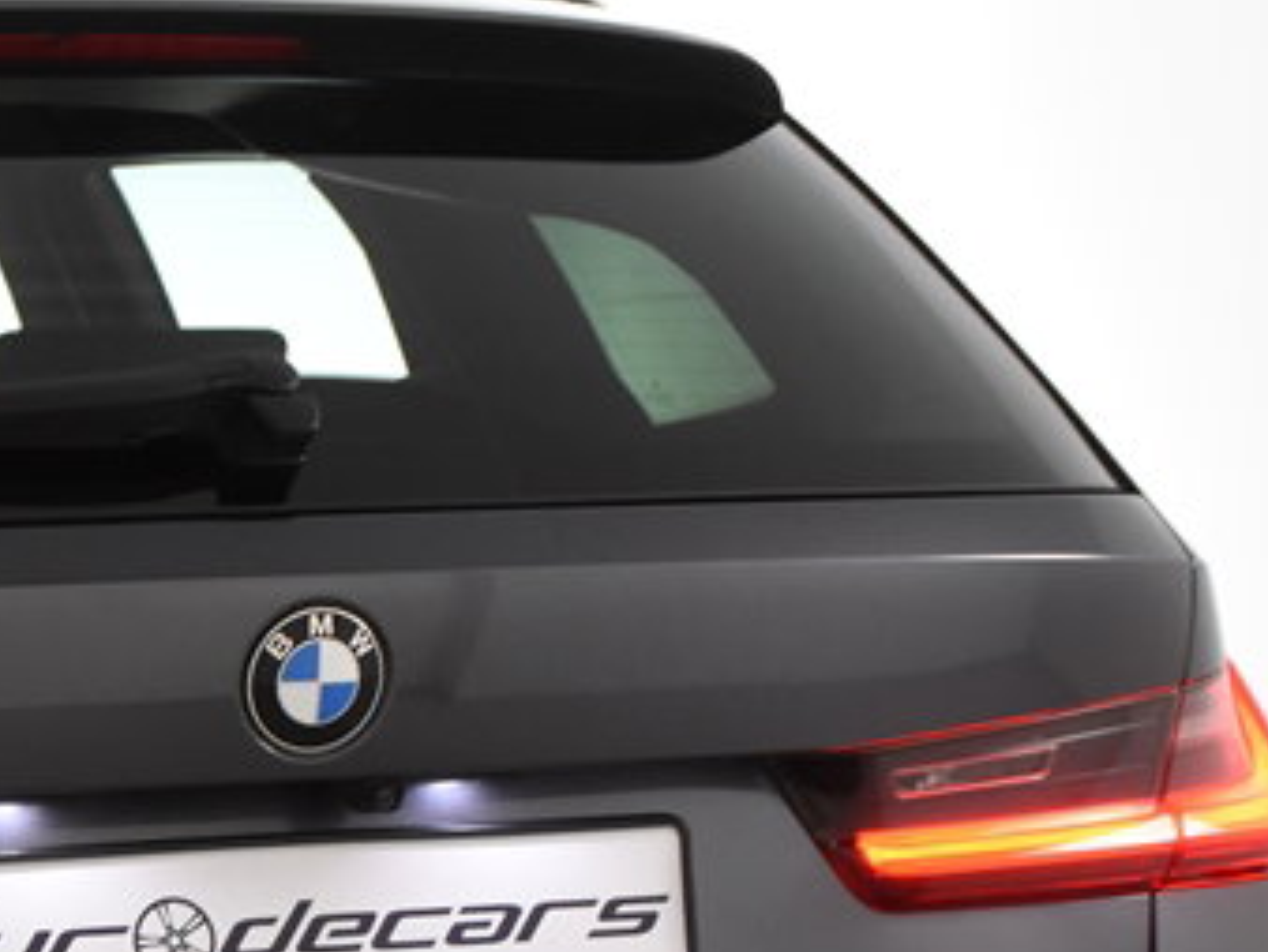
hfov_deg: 14.1
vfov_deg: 10.9
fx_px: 4965
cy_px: 969
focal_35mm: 135
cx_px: -270
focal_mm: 31
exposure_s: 1/80
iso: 1600
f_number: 4.5
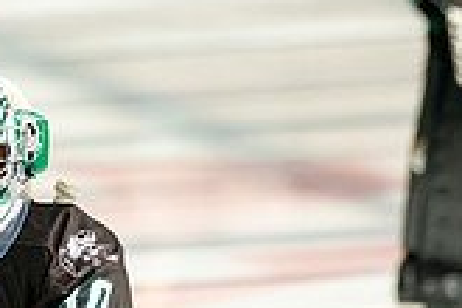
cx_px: -34
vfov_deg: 1.8
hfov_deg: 2.7
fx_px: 9958
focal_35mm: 776
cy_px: 307
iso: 1600
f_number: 3.5
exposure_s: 1/3200
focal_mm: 221
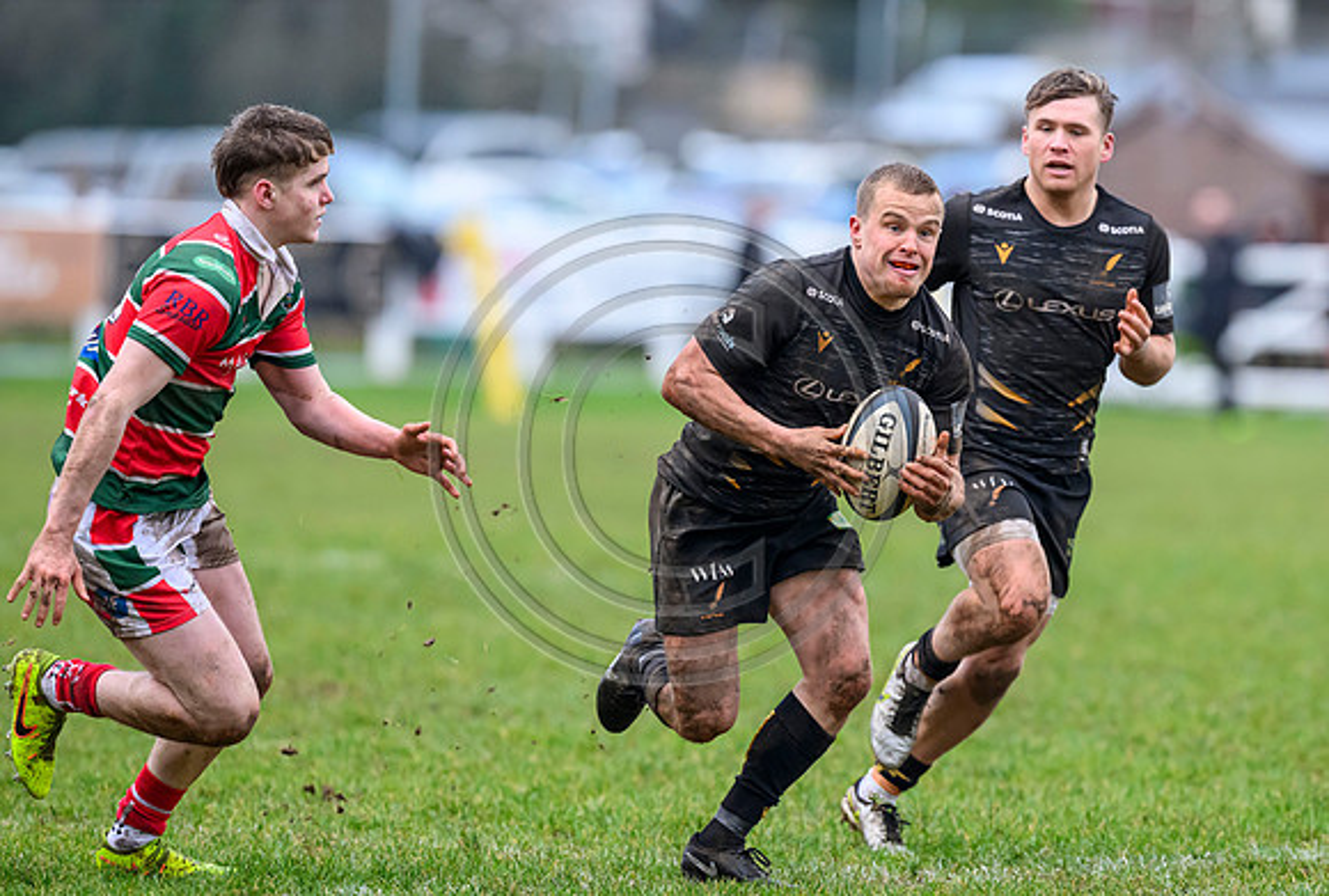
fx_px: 16923
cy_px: 389
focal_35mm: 457
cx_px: 762
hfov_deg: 4.5
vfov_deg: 3.0
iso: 4000
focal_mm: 400
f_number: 4
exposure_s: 1/1600
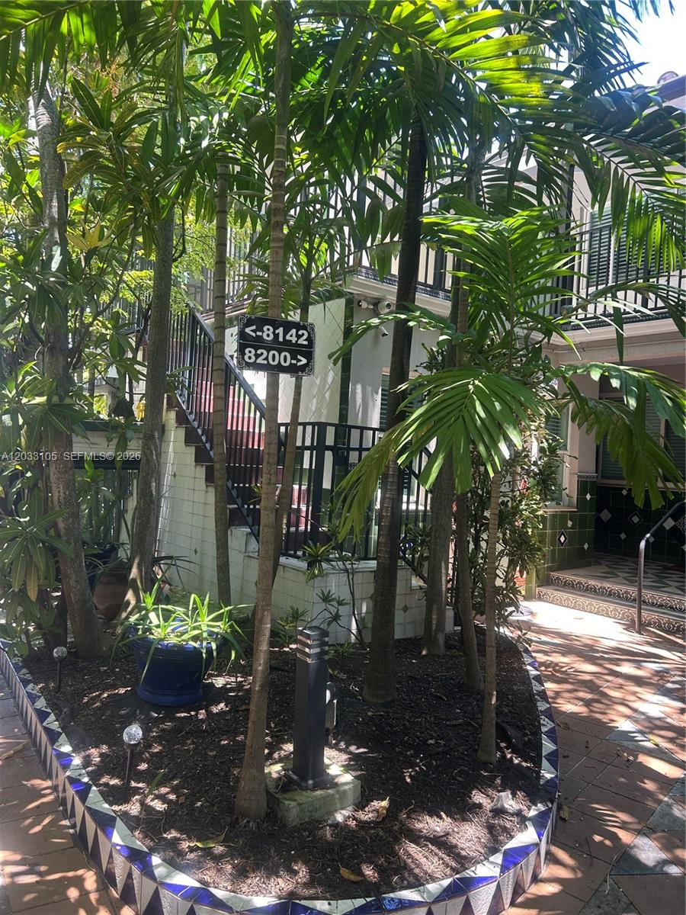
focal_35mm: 26
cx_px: 343
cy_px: 458
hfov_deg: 53.1
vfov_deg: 67.3
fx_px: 687
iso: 50
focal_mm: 5.7
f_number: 1.5
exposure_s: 1/121
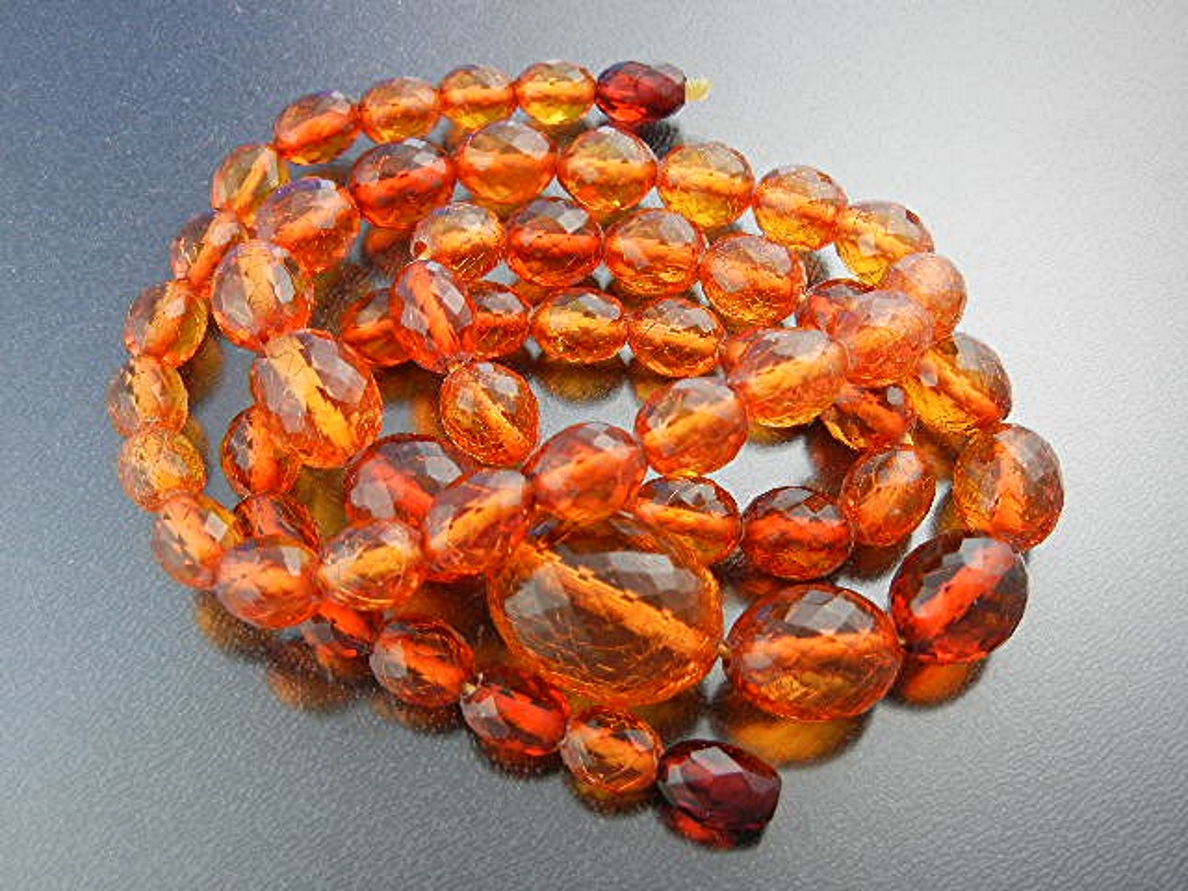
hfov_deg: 47.9
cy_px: 446
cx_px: 594
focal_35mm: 39
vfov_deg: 36.8
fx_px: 1338
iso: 400
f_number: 3.7
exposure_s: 1/18.6
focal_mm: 7.1
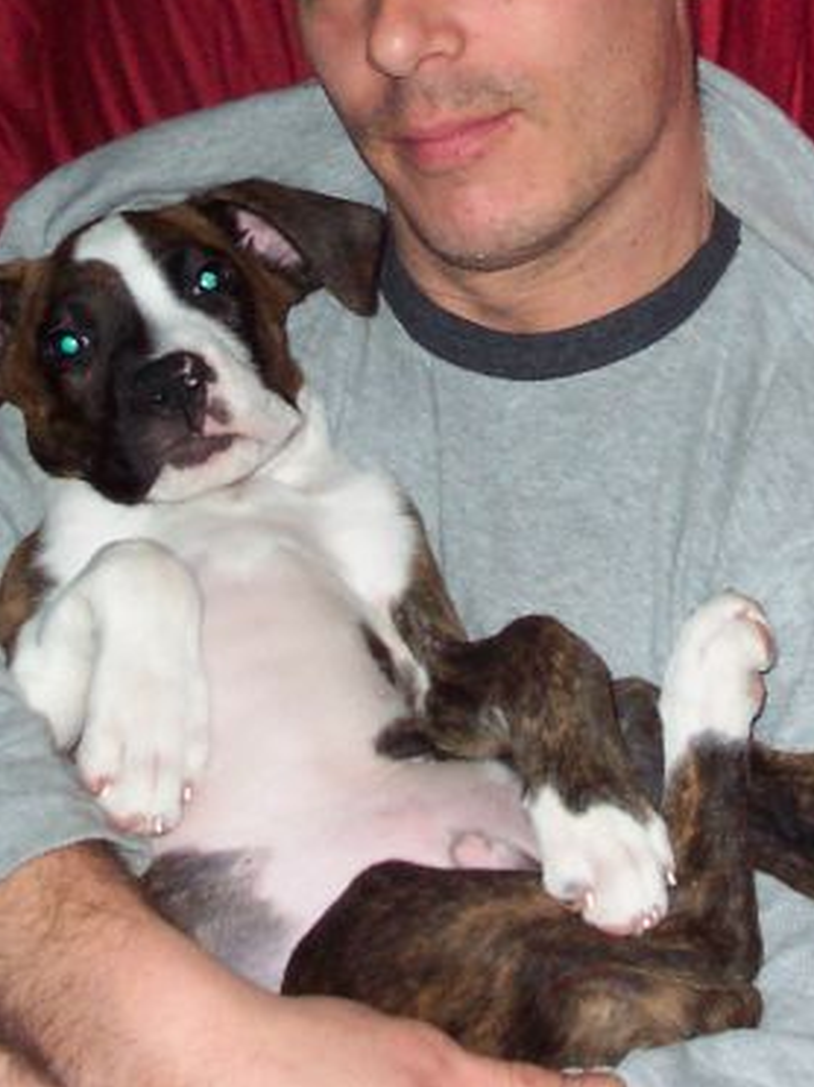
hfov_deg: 17.0
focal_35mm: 87
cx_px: 419
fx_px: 2729
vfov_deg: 22.3
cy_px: 296
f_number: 2.8
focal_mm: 7.5
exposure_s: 1/30
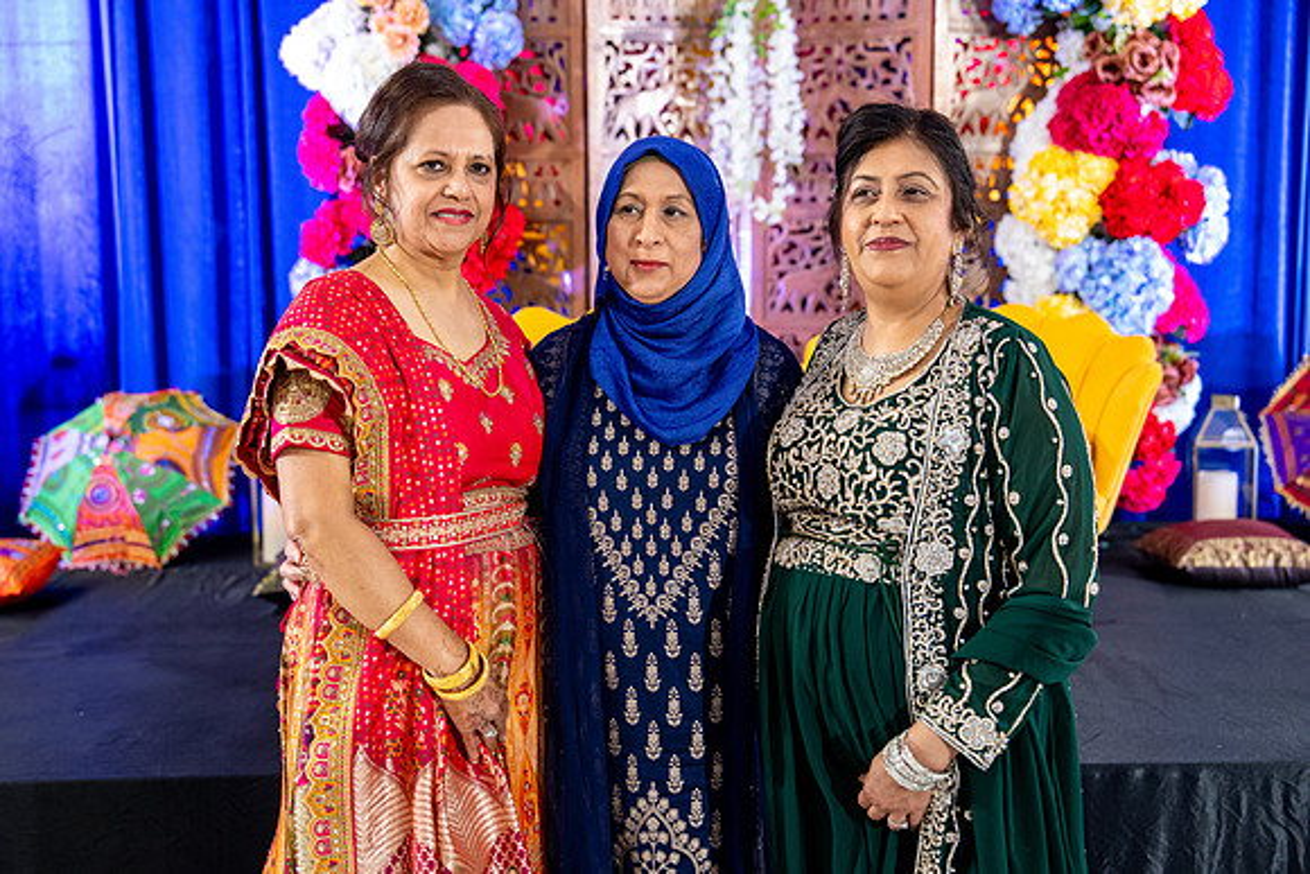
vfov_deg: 28.7
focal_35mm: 47
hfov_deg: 41.9
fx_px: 1711
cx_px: 655
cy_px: 437
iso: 2000
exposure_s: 1/125
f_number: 2.8
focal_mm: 47
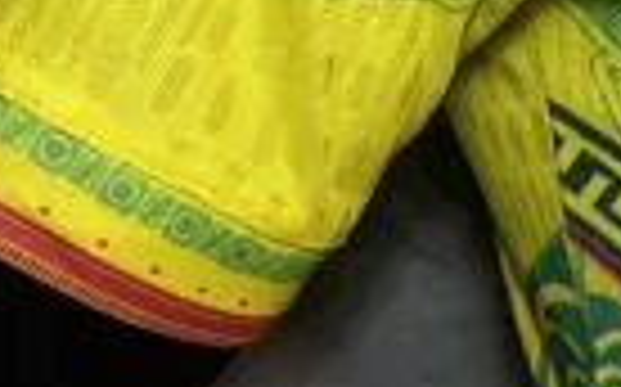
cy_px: -128
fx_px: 1184
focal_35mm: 70
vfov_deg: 17.3
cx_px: 639
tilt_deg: +1.6
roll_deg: +1.3
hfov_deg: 27.5
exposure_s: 1/100
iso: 64
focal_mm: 6.76
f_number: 1.78
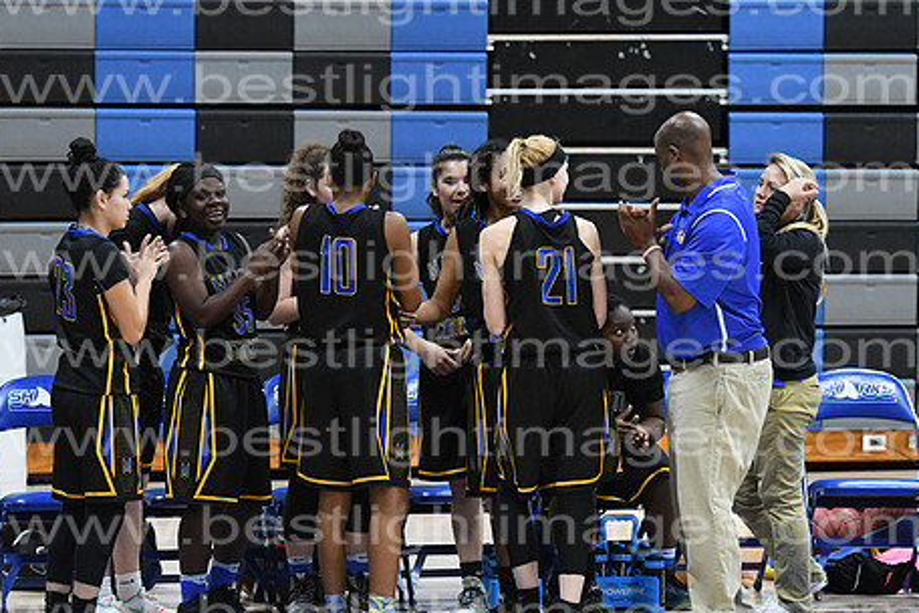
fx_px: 5948
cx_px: 464
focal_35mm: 233
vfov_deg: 5.9
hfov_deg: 8.8
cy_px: 310
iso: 5000
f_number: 3.5
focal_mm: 122
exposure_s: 1/640
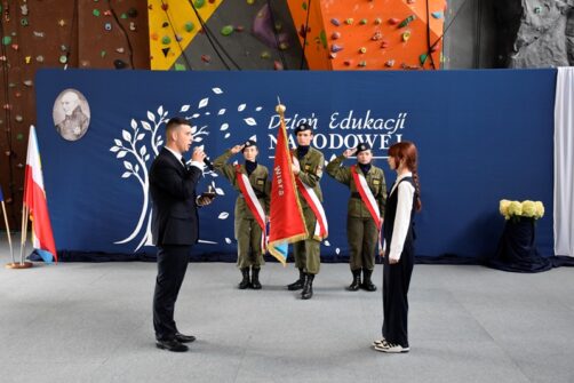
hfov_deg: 47.9
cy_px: 192
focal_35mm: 40
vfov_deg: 33.0
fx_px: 646
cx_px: 287
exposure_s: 1/125
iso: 1400
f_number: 4
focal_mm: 27
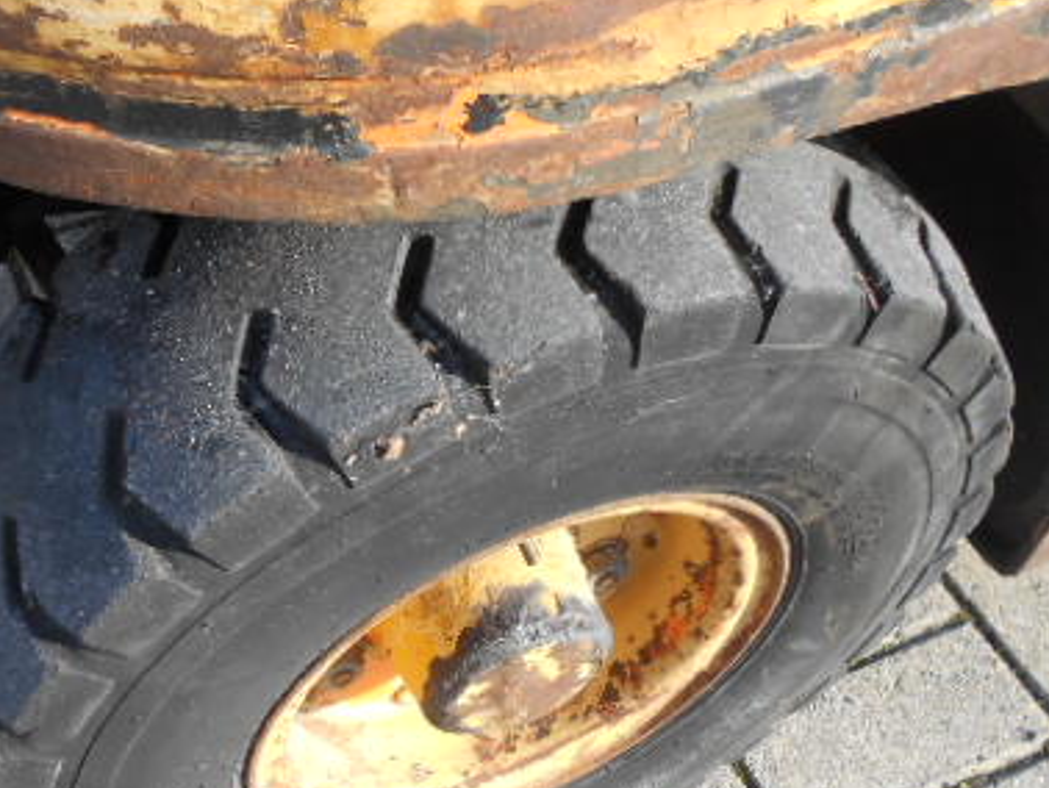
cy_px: 516
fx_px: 1334
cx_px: 394
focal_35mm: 44
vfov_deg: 32.7
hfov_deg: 42.6
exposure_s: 1/200
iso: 80
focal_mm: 4.6
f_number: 3.2
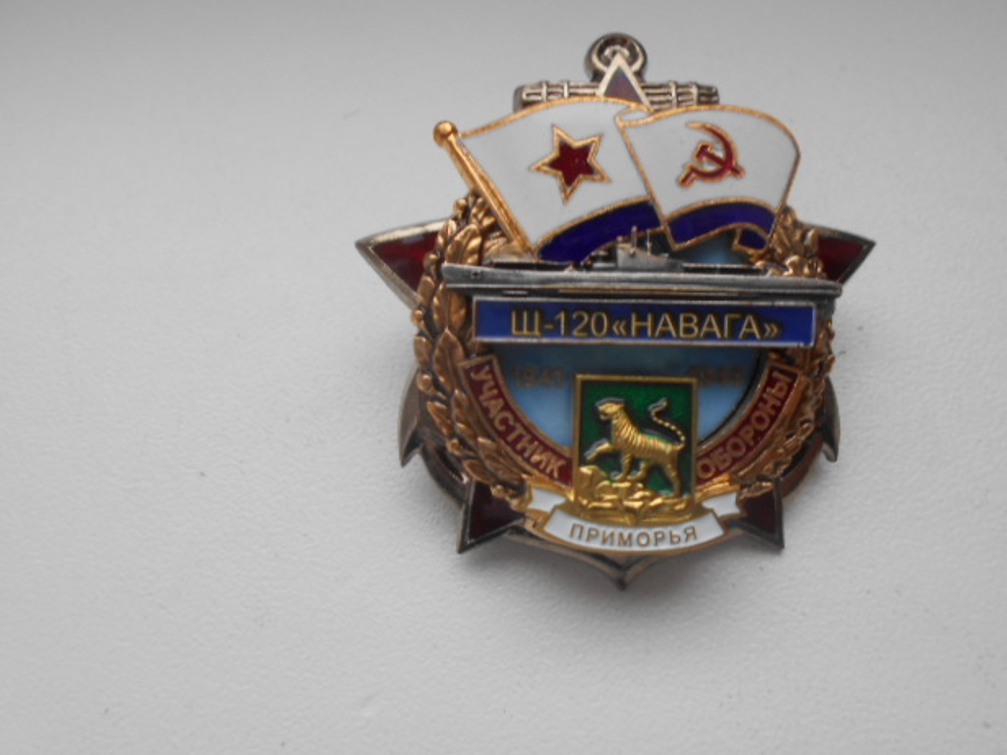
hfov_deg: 65.3
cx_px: 502
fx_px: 785
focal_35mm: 27
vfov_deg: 51.3
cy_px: 368
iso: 140
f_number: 3.2
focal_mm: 4.6
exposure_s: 1/30
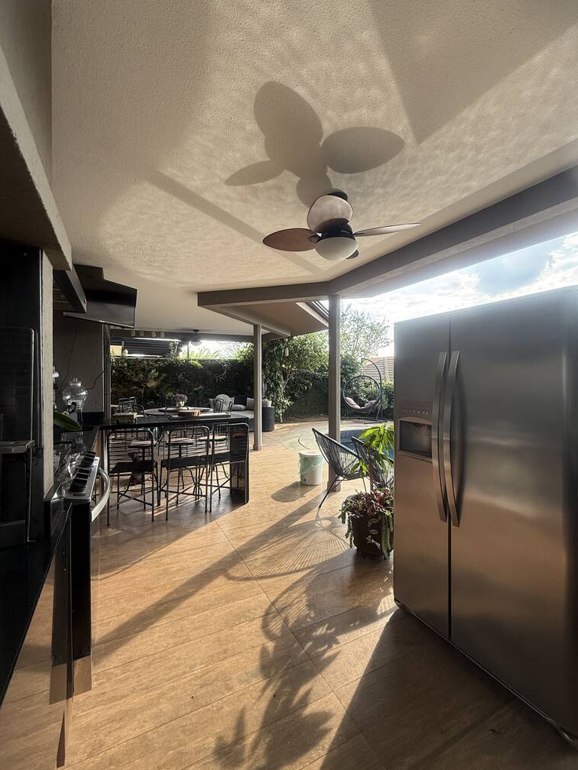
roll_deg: -0.1
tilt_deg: -0.6
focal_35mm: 15
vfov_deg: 98.2
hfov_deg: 81.7
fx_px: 334
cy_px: 380
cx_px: 278
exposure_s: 1/188
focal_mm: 2.22
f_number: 2.2
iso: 64
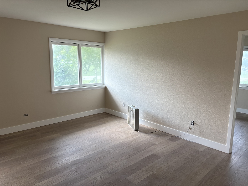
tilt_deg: -7.9
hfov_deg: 67.3
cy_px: 93
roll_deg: -0.9
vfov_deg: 53.1
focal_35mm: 26
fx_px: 186
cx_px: 124
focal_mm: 5.96
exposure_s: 1/120
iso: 100
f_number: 1.6
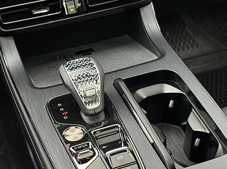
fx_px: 491
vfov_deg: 19.4
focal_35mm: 75
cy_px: 128
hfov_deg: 26.0
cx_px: 127
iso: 400
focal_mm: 6.76
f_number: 1.78
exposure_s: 1/40
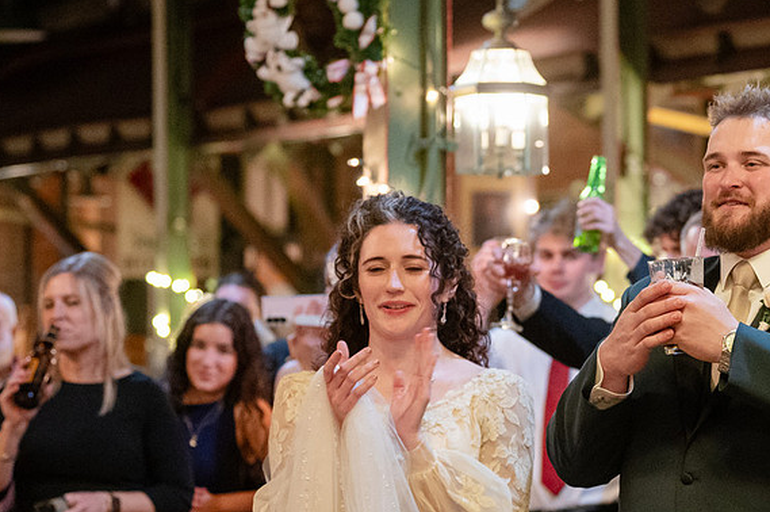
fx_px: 2970
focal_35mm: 139
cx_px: 586
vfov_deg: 9.8
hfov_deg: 14.7
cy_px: 328
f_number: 2.8
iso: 8000
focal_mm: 70
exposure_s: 1/100
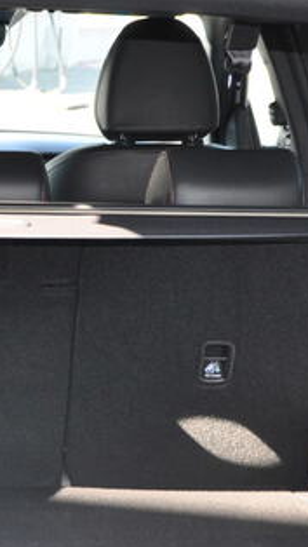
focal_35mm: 112
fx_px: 1624
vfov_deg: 19.0
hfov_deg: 10.7
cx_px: -30
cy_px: 362
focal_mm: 28
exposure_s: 1/125
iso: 640
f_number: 4
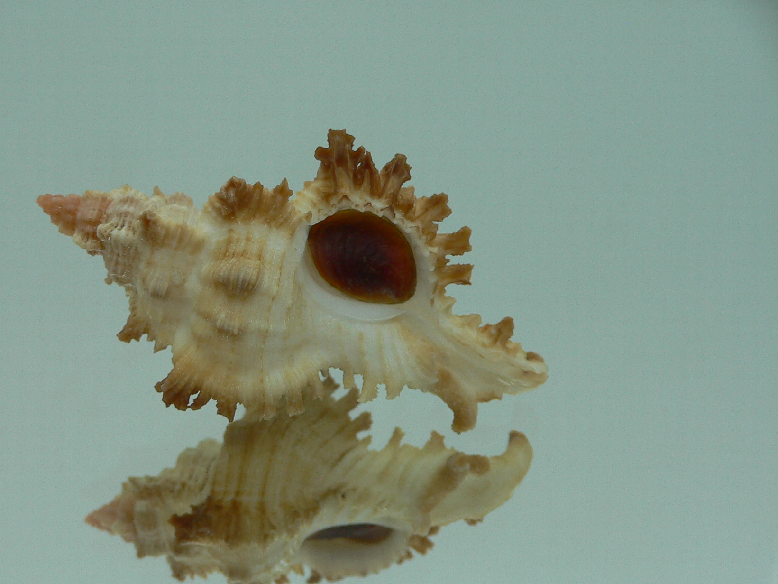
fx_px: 967
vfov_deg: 33.5
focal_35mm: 43
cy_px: 339
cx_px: 304
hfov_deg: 43.6
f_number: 2.8
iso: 80
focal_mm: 4.6
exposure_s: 1/60
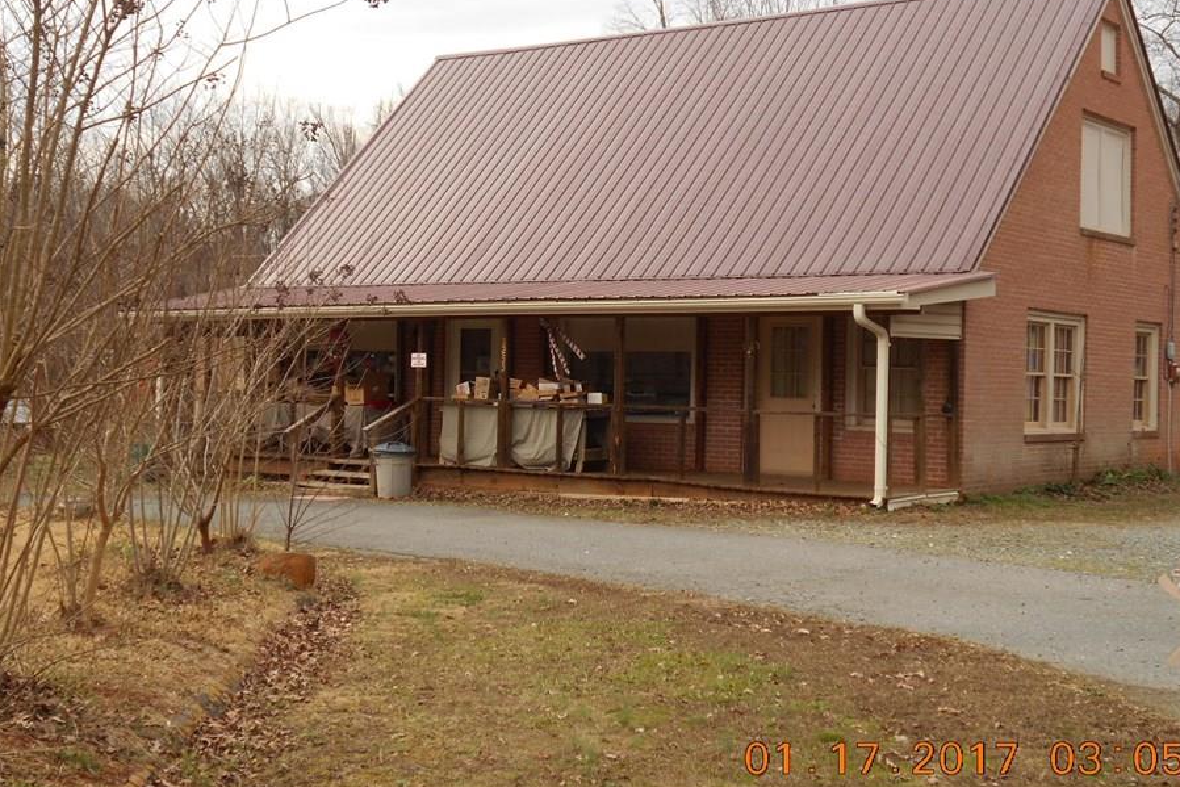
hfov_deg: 38.9
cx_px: 581
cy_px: 359
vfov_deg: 26.5
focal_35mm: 51
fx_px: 1672
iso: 80
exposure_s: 1/160
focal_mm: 7.7
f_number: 4.2
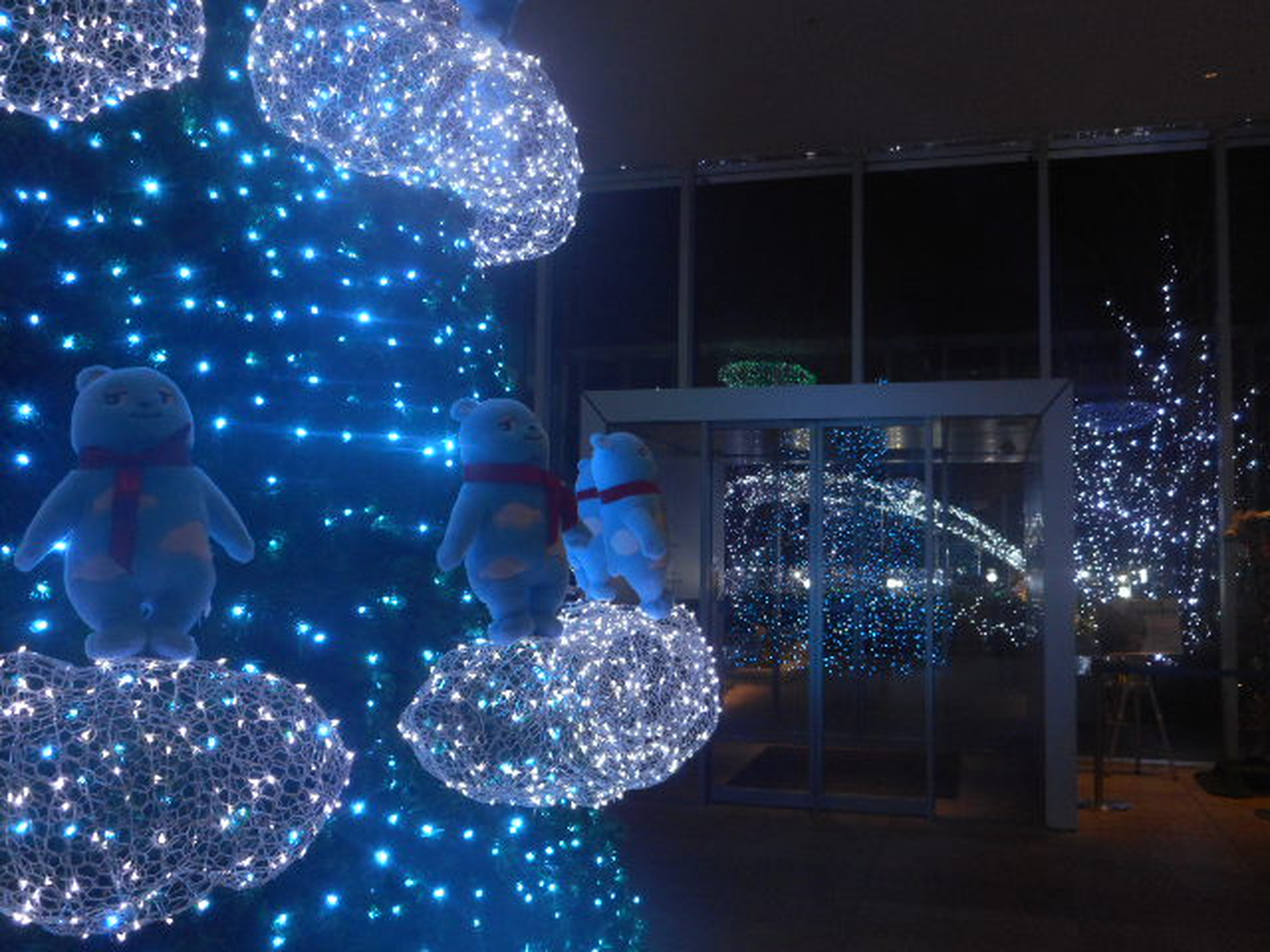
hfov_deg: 54.0
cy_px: 476
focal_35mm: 34
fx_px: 1247
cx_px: 635
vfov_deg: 41.8
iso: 220
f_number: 4.2
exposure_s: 1/30
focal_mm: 6
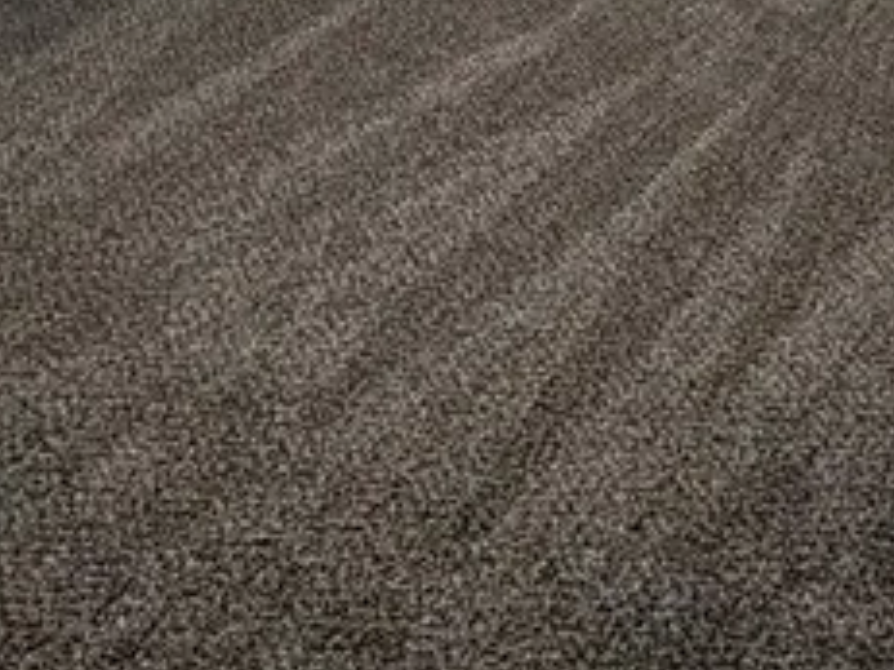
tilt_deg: -3.6
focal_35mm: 62
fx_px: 1600
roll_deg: -1.0
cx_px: 716
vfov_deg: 17.3
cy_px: -658
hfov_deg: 30.4
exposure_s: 1/140
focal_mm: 2.22
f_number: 2.2
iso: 64
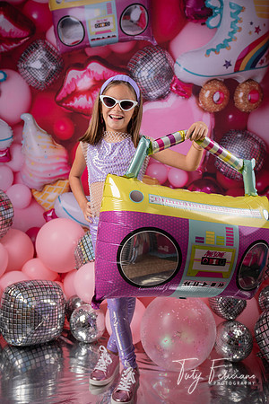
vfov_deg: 54.4
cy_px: 202
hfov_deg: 37.9
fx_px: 392
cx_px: 134
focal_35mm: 35
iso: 64
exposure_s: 1/100
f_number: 4
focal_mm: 35
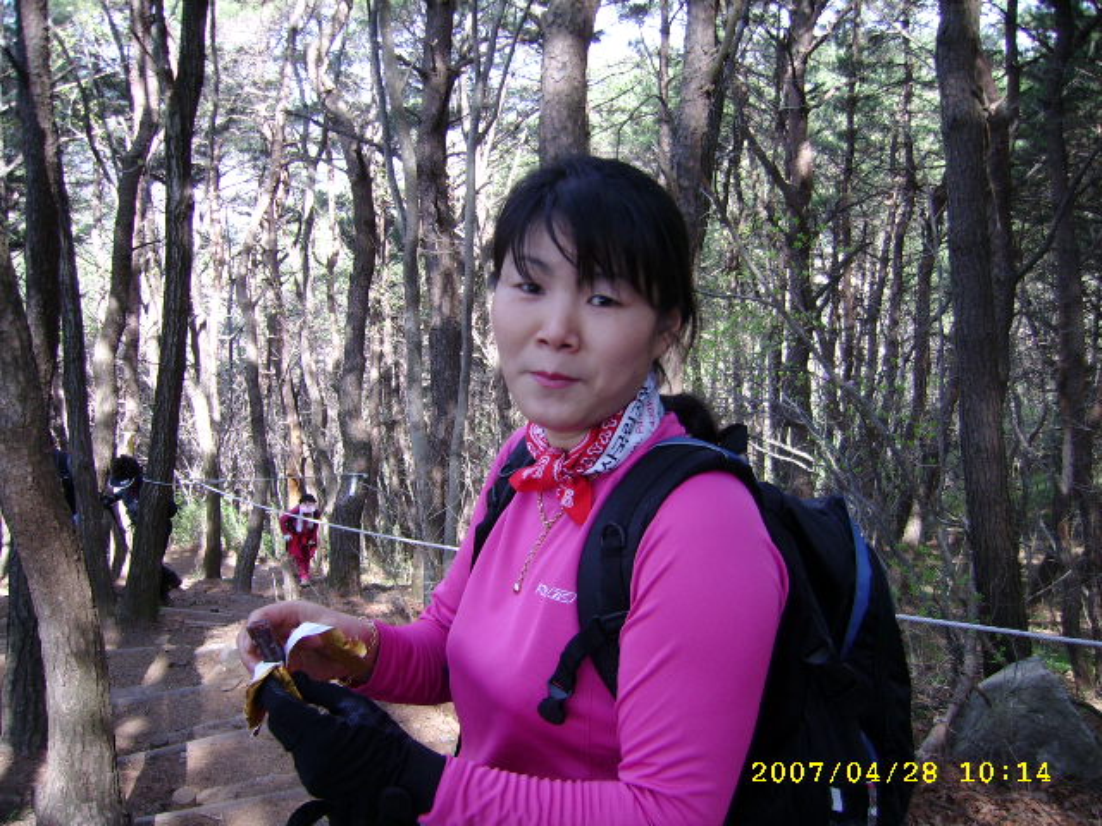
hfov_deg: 52.6
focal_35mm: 35
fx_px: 1114
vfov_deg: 40.7
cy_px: 413
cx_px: 551
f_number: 2.8
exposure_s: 1/84
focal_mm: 5.95
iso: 100
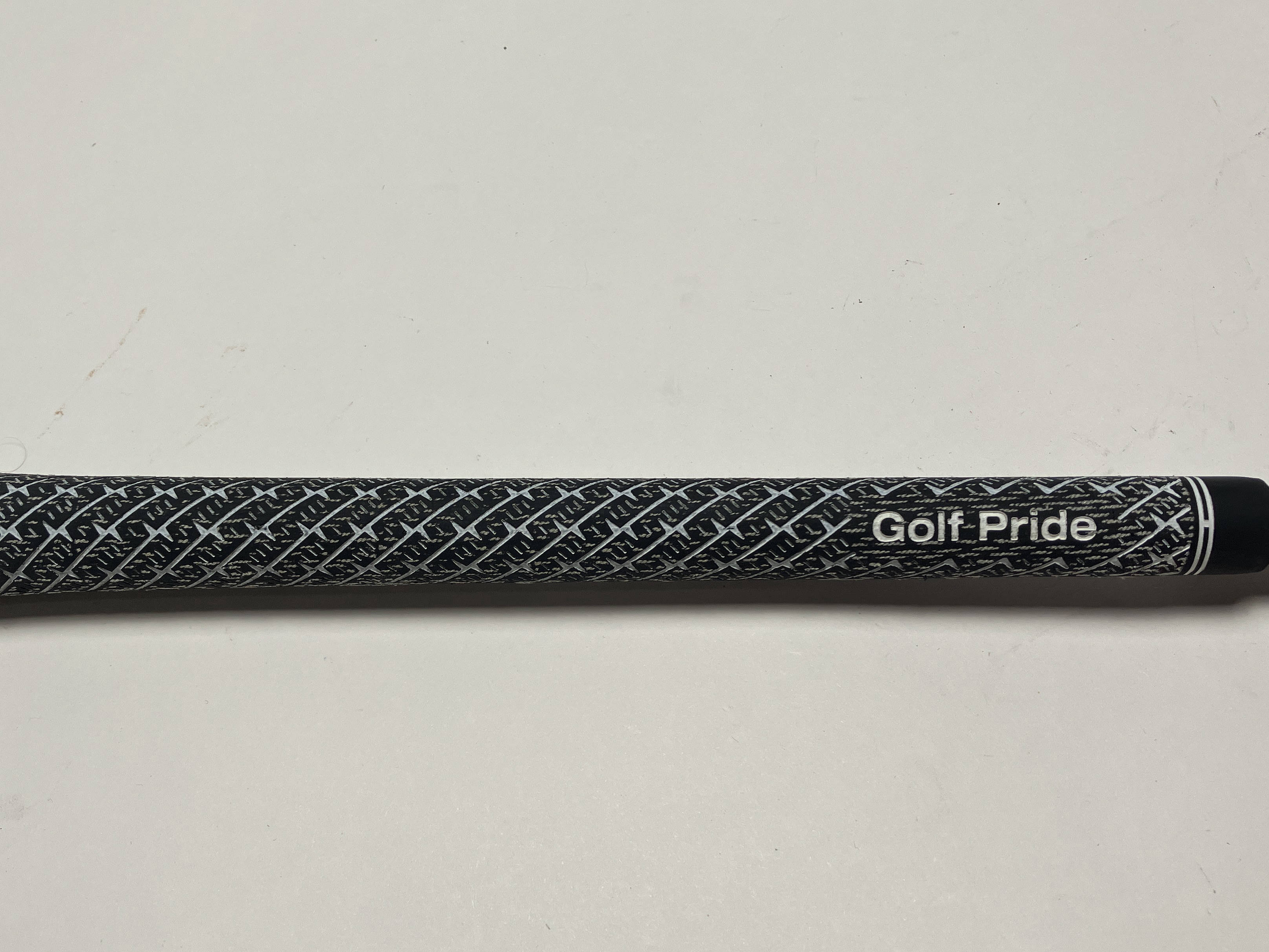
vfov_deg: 40.6
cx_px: 553
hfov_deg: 52.5
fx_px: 1283
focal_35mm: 35
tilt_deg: -58.1
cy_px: 526
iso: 32
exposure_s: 1/517
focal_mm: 3.99
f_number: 1.8
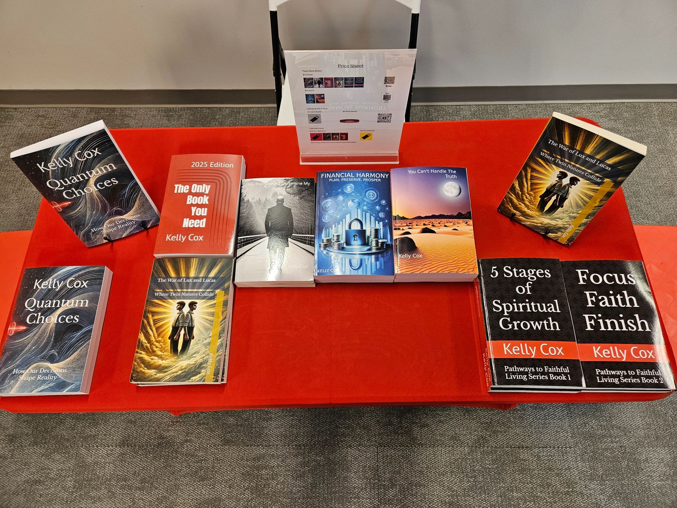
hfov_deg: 73.9
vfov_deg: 58.9
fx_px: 450
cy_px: 254
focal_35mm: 23
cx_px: 338
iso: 320
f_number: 1.8
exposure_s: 1/120
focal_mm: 5.4
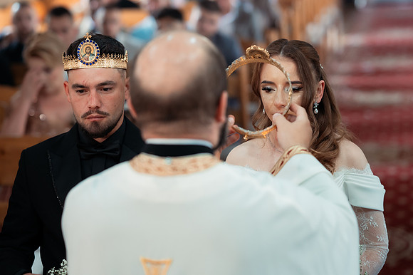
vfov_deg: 13.7
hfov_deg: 20.4
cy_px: 113
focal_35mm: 100
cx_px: 243
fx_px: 1146
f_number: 2.2
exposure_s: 1/320
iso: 1600
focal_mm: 85
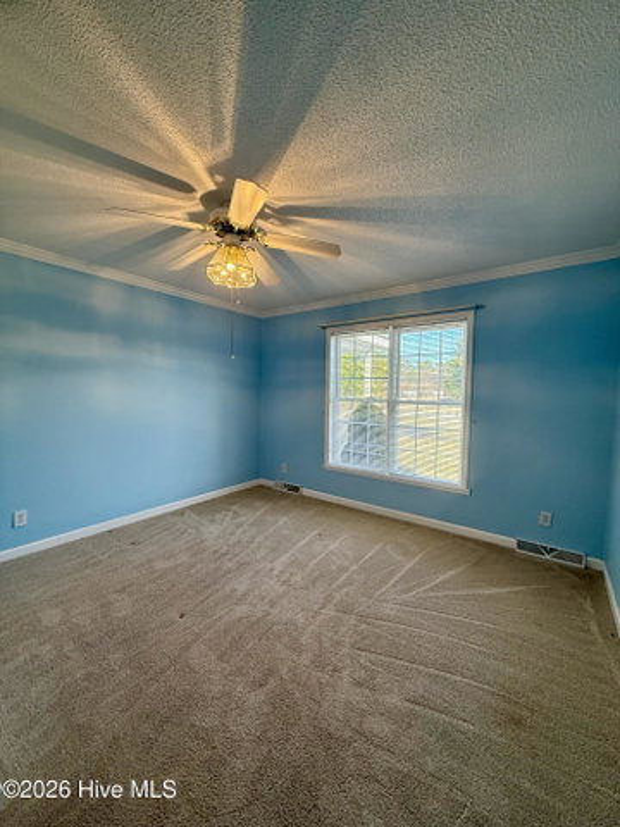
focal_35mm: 14
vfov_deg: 102.1
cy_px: 414
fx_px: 334
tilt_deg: -2.9
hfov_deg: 85.7
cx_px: 310
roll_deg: -1.2
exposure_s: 1/120
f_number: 2.2
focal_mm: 2.22
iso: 100
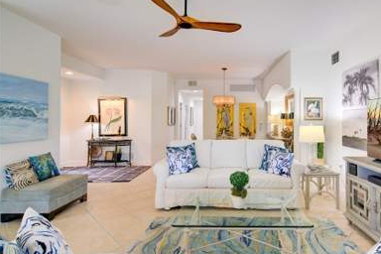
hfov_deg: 82.8
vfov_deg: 61.9
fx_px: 212
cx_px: 232
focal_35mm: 20
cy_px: 119
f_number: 8
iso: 640
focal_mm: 16
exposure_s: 1/6
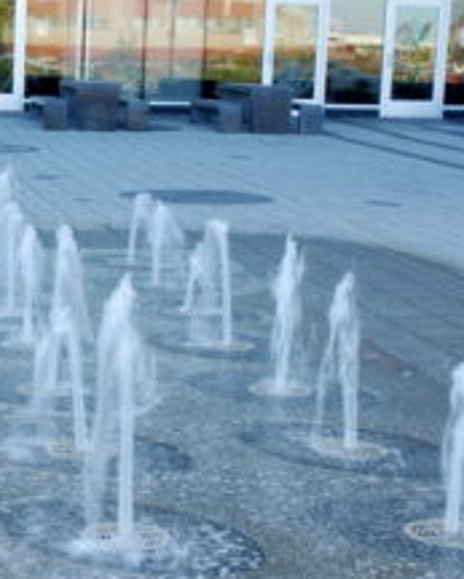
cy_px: 294
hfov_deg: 16.6
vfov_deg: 21.7
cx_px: -115
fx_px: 1511
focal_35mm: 88
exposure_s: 1/25
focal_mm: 27
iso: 250
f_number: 13
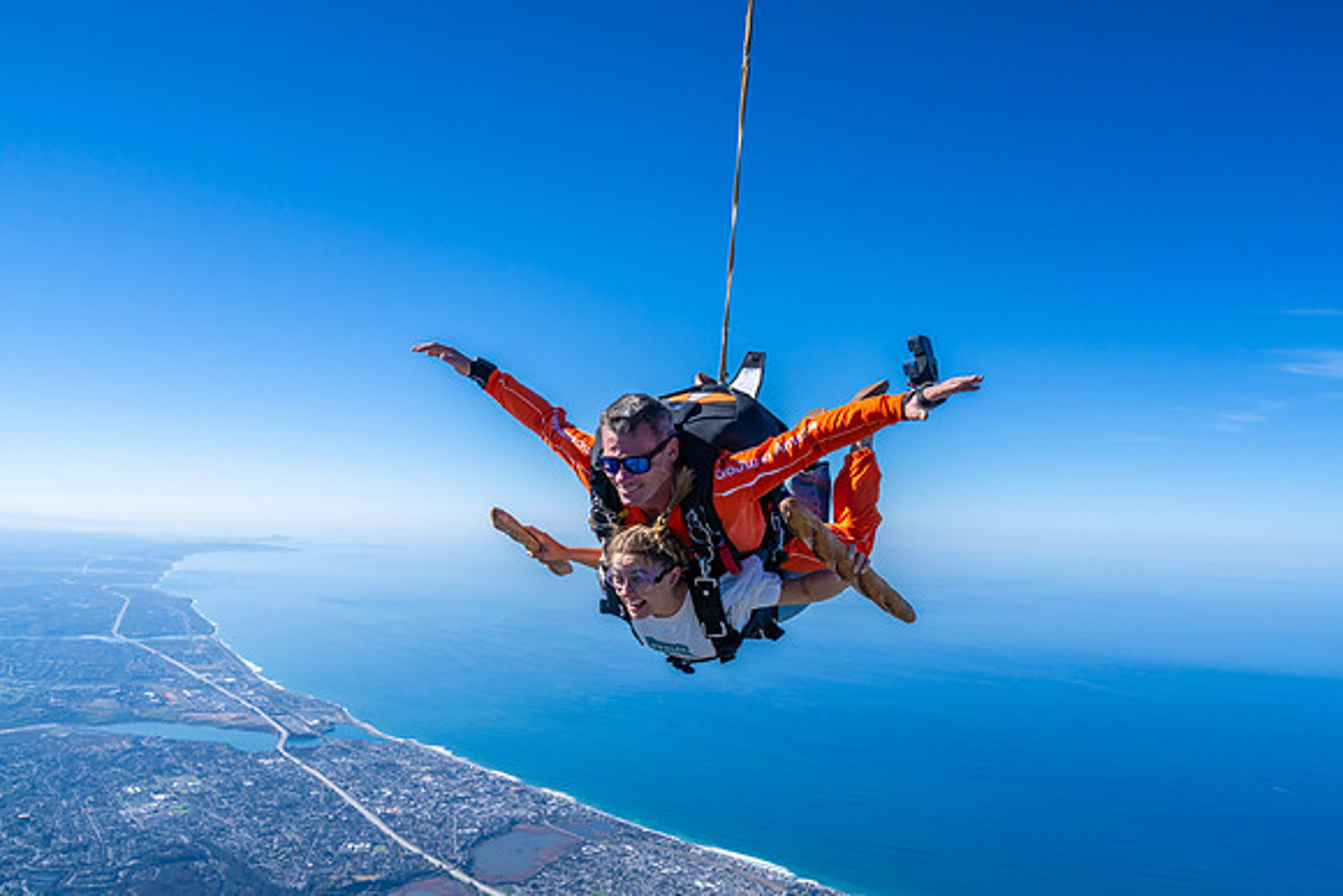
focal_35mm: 26
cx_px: 672
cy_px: 448
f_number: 11
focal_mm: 26
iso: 800
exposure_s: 1/1600
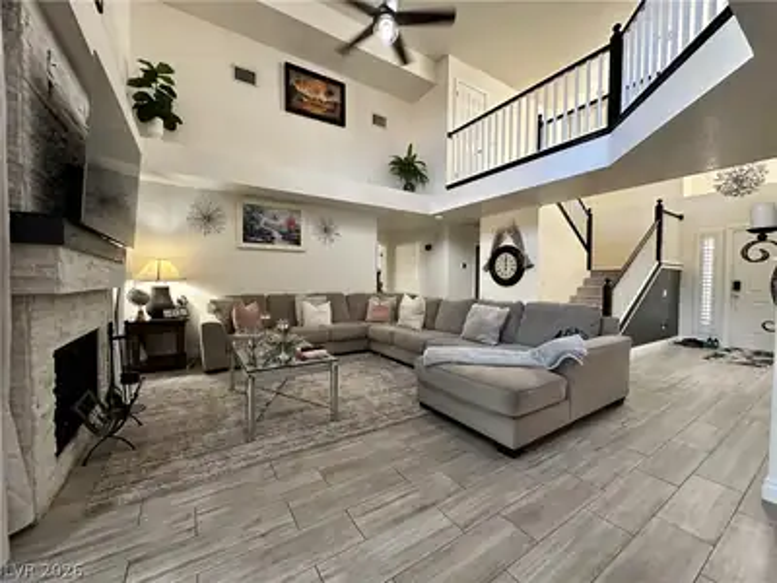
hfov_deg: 102.1
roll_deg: -0.3
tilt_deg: -2.2
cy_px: 292
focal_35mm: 14
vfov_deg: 85.7
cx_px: 388
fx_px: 314
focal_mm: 2.22
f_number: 2.2
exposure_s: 1/60
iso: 250
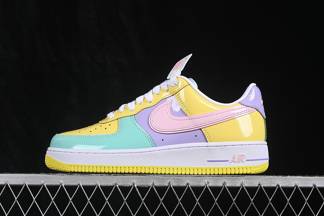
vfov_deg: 18.2
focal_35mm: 75
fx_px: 675
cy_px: 108
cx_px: 162
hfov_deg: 27.0
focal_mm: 50
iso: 160
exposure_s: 1/80
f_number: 8
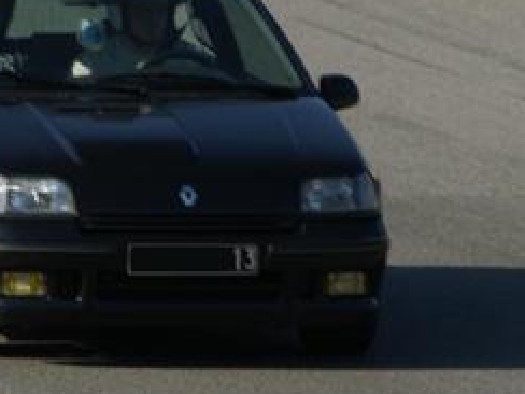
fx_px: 14347
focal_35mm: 946
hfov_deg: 2.1
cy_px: 273
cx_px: 254
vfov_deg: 1.6
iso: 100
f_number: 6.3
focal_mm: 200
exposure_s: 1/640
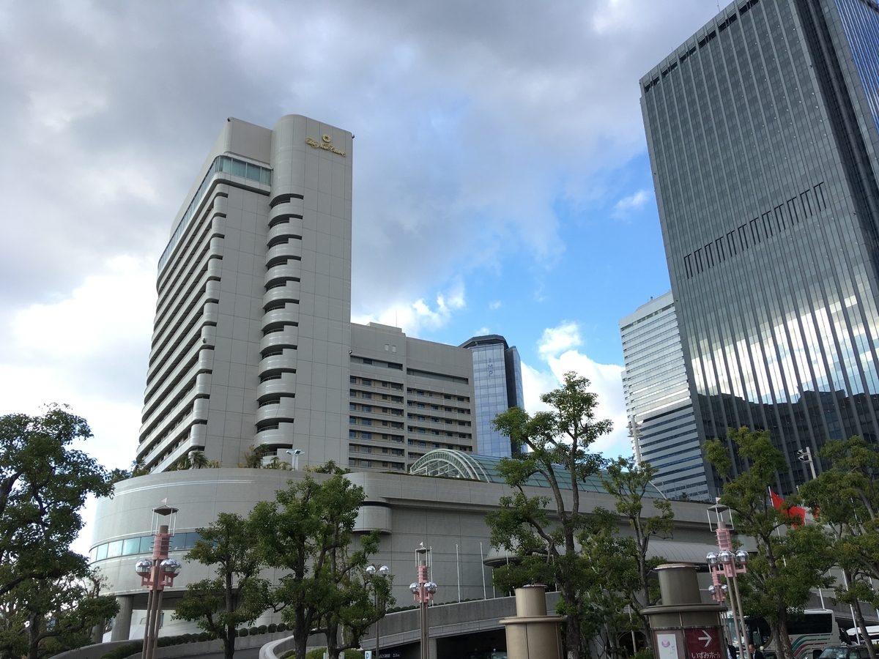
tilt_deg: +25.0
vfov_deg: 48.2
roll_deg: +2.7
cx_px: 440
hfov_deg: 61.7
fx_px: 736
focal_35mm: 29
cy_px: 330
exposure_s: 1/416
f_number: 2.2
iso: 25
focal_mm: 4.15
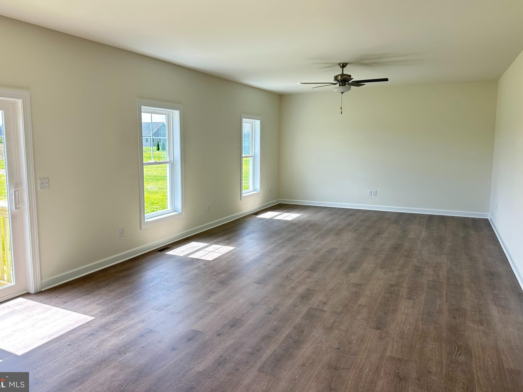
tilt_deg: -6.0
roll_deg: -0.2
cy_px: 182
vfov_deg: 53.0
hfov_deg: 67.2
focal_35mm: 26
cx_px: 243
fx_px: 393
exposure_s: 1/299
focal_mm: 6.86
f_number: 1.78
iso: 80
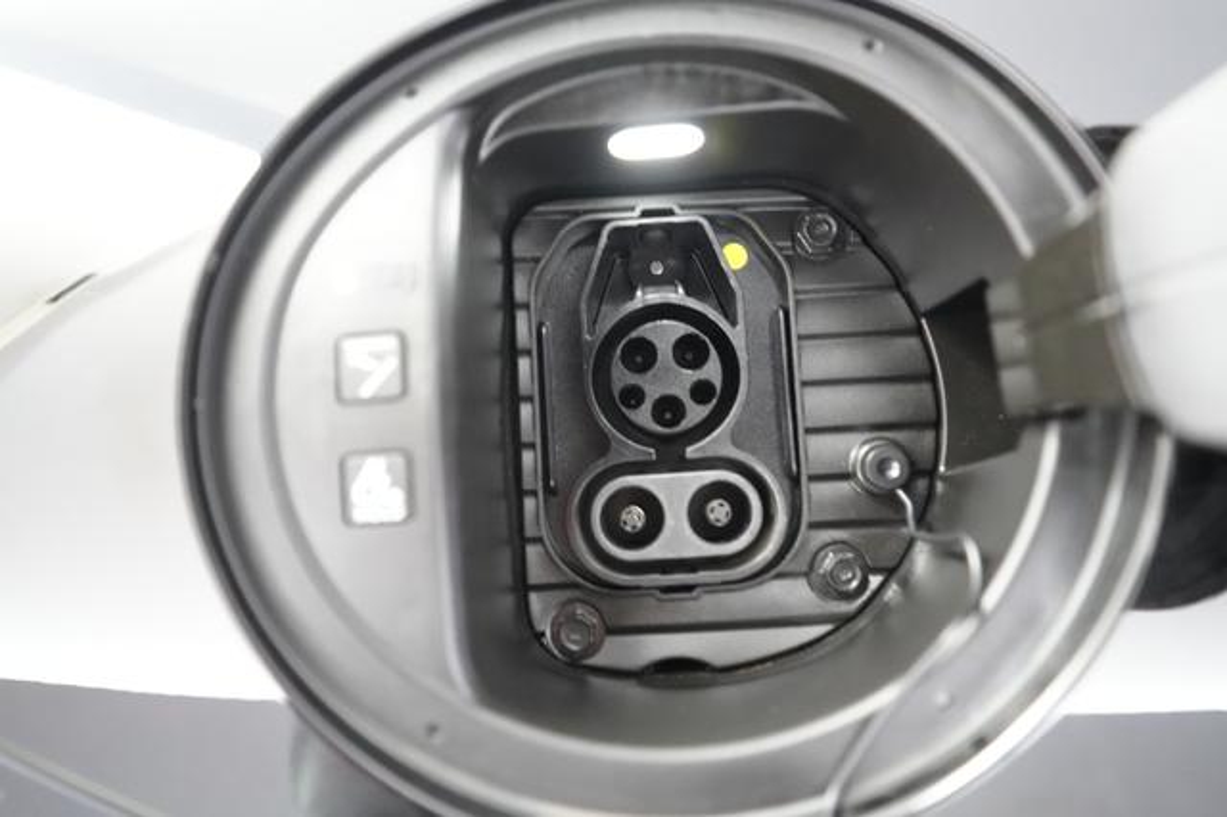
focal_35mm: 25
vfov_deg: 51.2
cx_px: 614
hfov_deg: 71.5
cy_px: 408
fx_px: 852
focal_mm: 25
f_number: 2.8
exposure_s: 1/40
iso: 12800
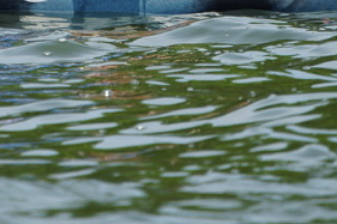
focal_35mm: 1738
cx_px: 122
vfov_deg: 0.8
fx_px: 16259
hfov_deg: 1.2
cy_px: -126
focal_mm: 300
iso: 200
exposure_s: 1/500
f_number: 6.3
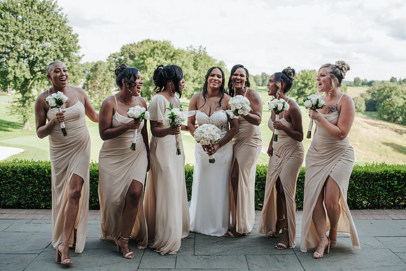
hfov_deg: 49.3
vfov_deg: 34.1
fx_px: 442
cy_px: 130
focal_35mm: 39
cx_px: 221
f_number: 2.8
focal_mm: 35
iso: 100
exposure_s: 1/250
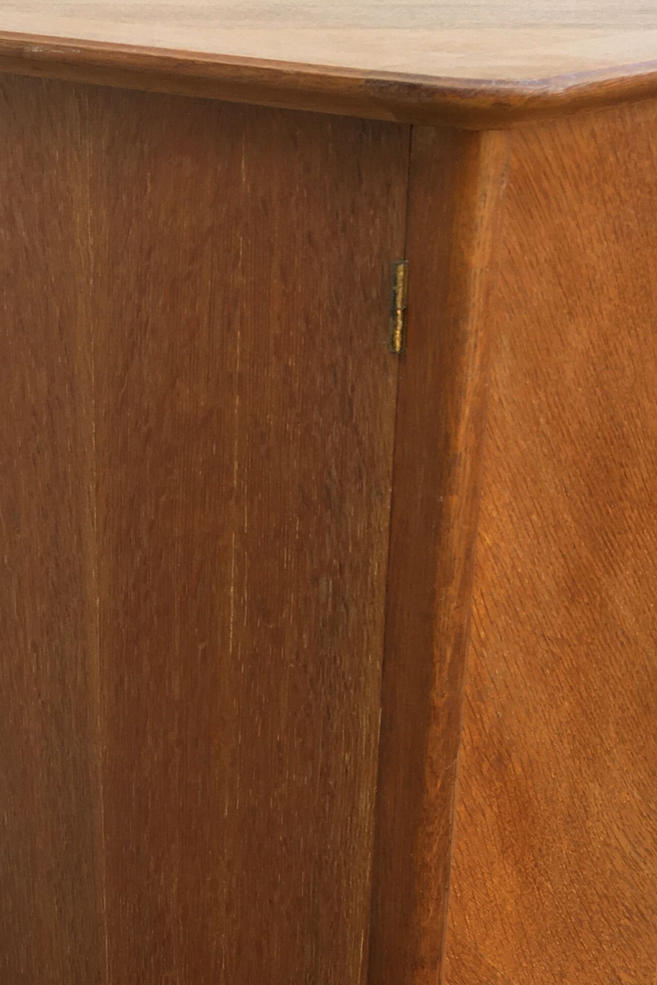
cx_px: 231
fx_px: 1724
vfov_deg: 30.7
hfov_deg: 21.5
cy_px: 850
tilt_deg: -28.9
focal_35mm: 63
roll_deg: -1.1
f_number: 2.2
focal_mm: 4.15
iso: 25
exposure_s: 1/50
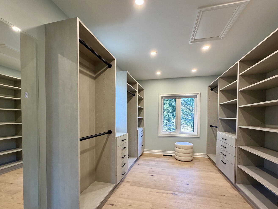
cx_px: 135
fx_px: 137
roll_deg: -0.3
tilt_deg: -1.9
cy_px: 120
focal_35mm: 17
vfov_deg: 74.2
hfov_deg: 91.0
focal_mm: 2.22
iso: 320
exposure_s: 1/120
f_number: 2.2
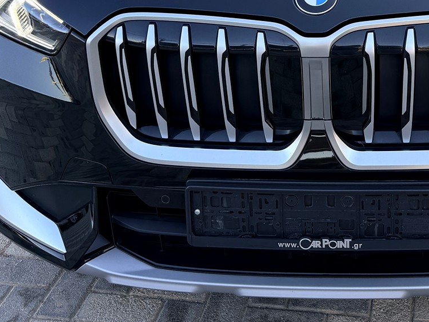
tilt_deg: -16.4
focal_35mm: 61
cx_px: 334
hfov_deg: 31.0
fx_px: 756
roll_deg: +1.0
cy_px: -55
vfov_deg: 22.4
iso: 100
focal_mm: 6.76
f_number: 1.78
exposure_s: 1/414
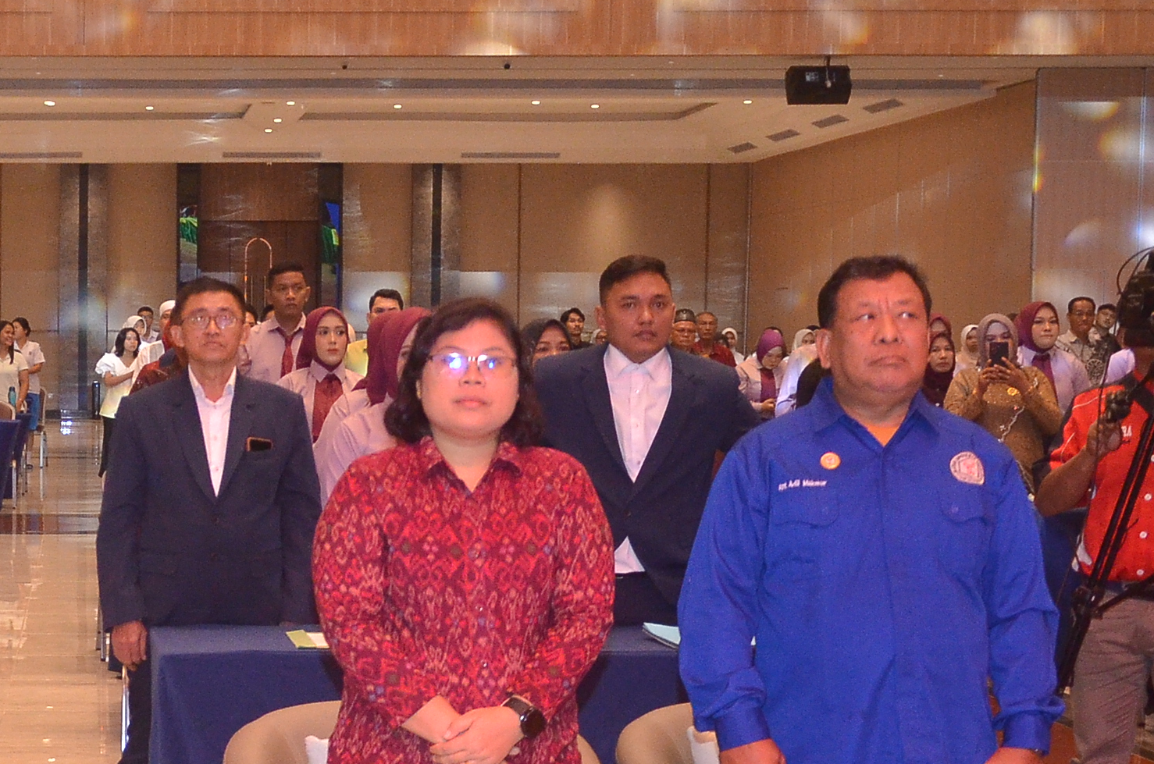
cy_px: 513
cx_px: -22
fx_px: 2879
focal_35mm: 90
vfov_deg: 15.1
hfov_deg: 21.8
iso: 1250
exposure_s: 1/125
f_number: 4
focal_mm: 24
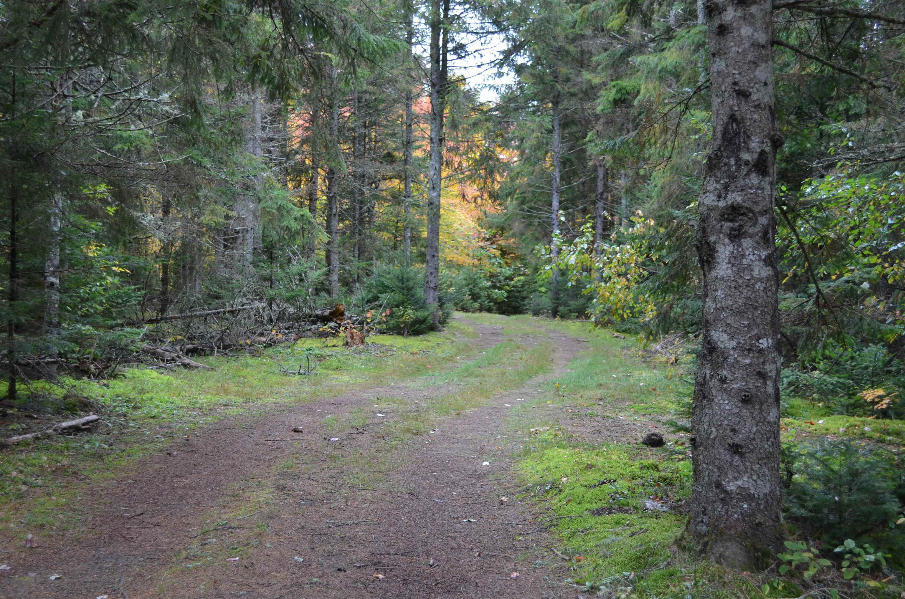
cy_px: 300
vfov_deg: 30.7
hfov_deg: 45.0
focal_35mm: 44
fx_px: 1091
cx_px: 452
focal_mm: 29
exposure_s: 1/80
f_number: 4.5
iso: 400
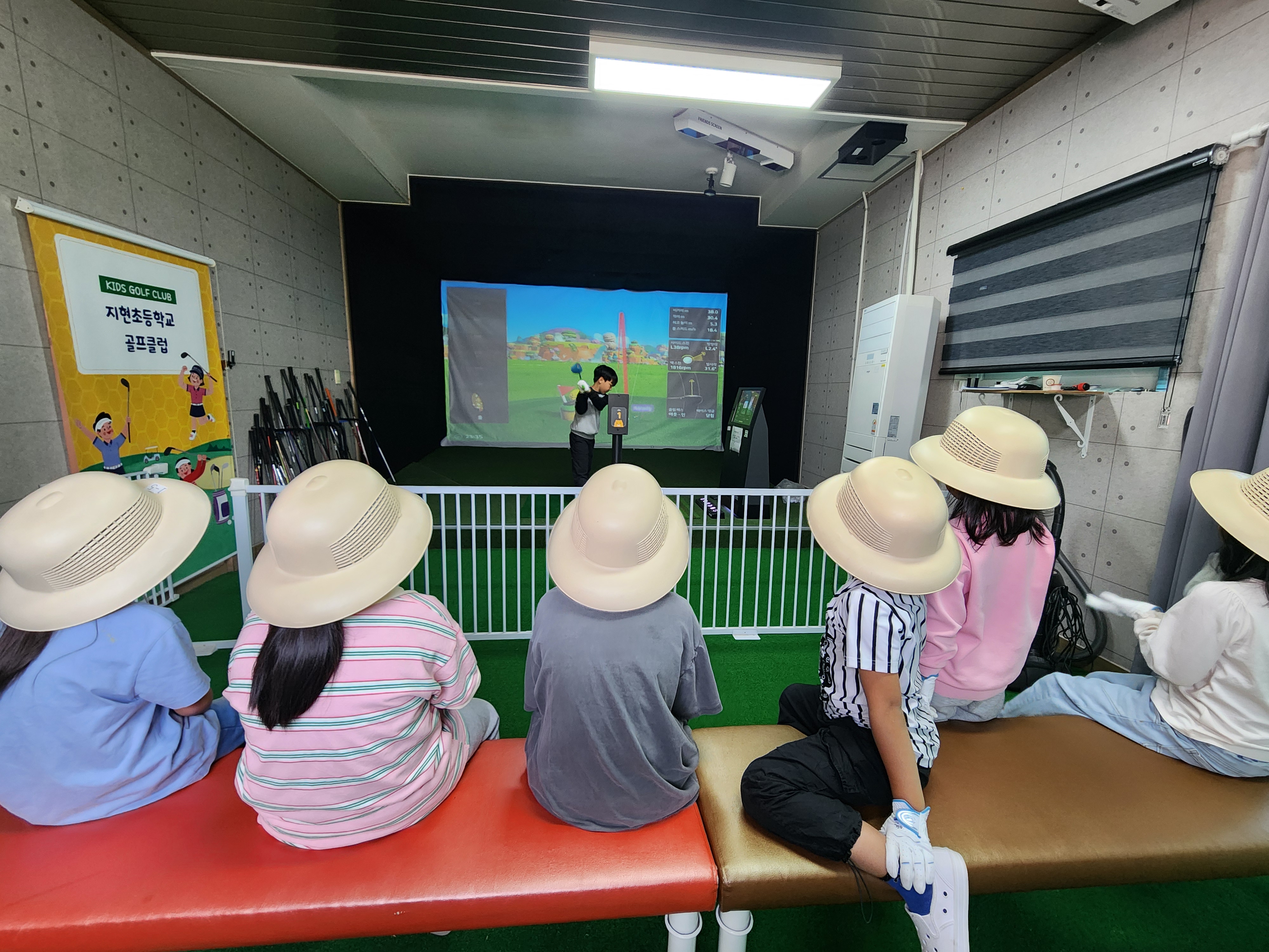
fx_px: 477
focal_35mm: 13
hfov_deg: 106.2
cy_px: 476
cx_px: 634
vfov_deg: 89.9
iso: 250
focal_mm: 2.2
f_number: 2.2
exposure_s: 1/60
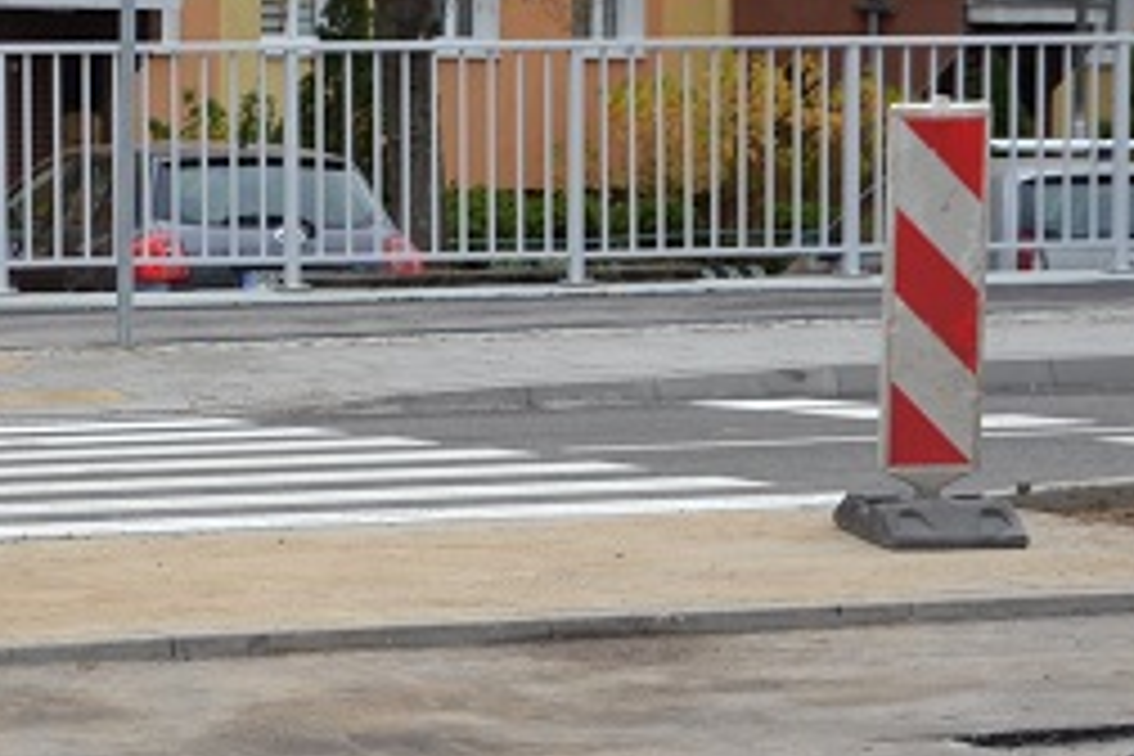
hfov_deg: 10.2
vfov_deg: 6.9
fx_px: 6300
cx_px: 50
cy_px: 610
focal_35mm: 200
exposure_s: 1/125
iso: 140
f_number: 5.6
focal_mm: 42
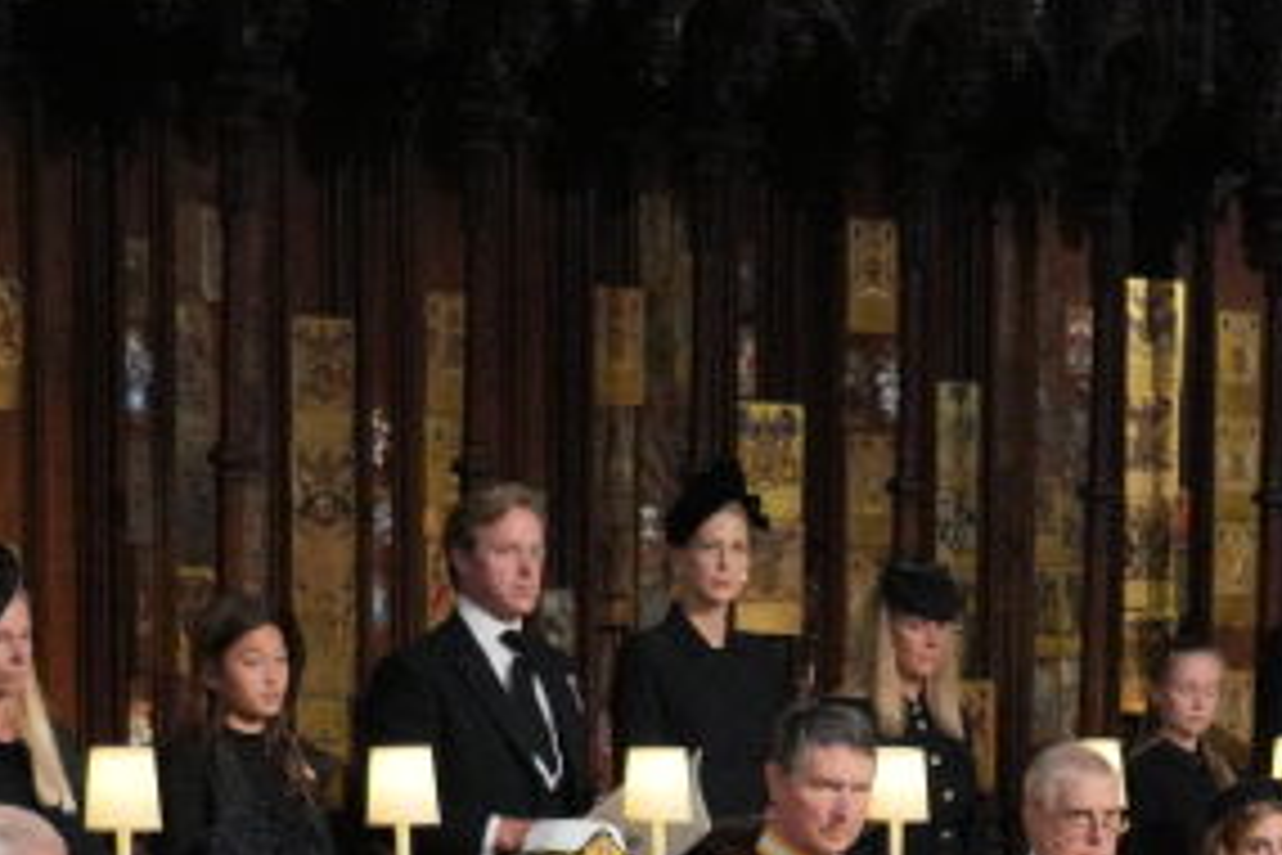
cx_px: 1251
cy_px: 1294
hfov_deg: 10.9
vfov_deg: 7.2
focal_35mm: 187
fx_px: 6659
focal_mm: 52
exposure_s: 1/250
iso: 5000
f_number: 4
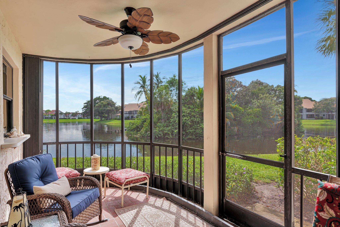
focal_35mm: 20
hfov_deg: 84.0
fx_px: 189
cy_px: 114
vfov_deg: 61.9
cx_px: 170
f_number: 5.6
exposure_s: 1/125
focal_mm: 20
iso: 100
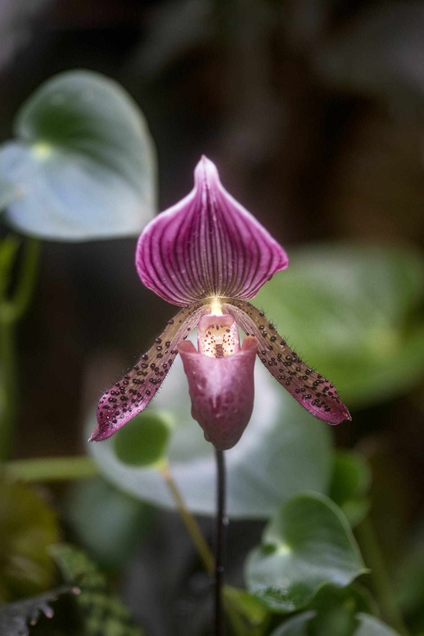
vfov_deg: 19.4
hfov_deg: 13.1
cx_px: 212
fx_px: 1853
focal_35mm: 105
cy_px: 318
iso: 3200
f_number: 3.5
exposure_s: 1/1000
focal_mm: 105
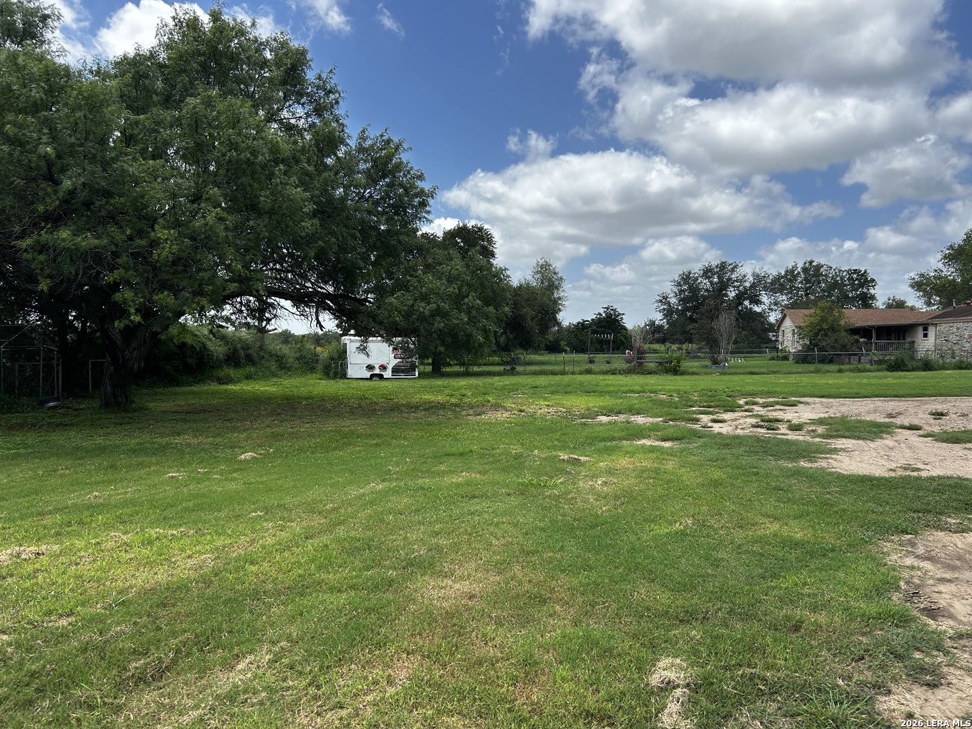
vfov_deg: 53.1
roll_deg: -0.3
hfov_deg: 67.3
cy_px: 364
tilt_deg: -2.0
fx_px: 730
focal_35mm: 26
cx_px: 486
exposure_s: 1/2915
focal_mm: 5.7
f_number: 1.5
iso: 50
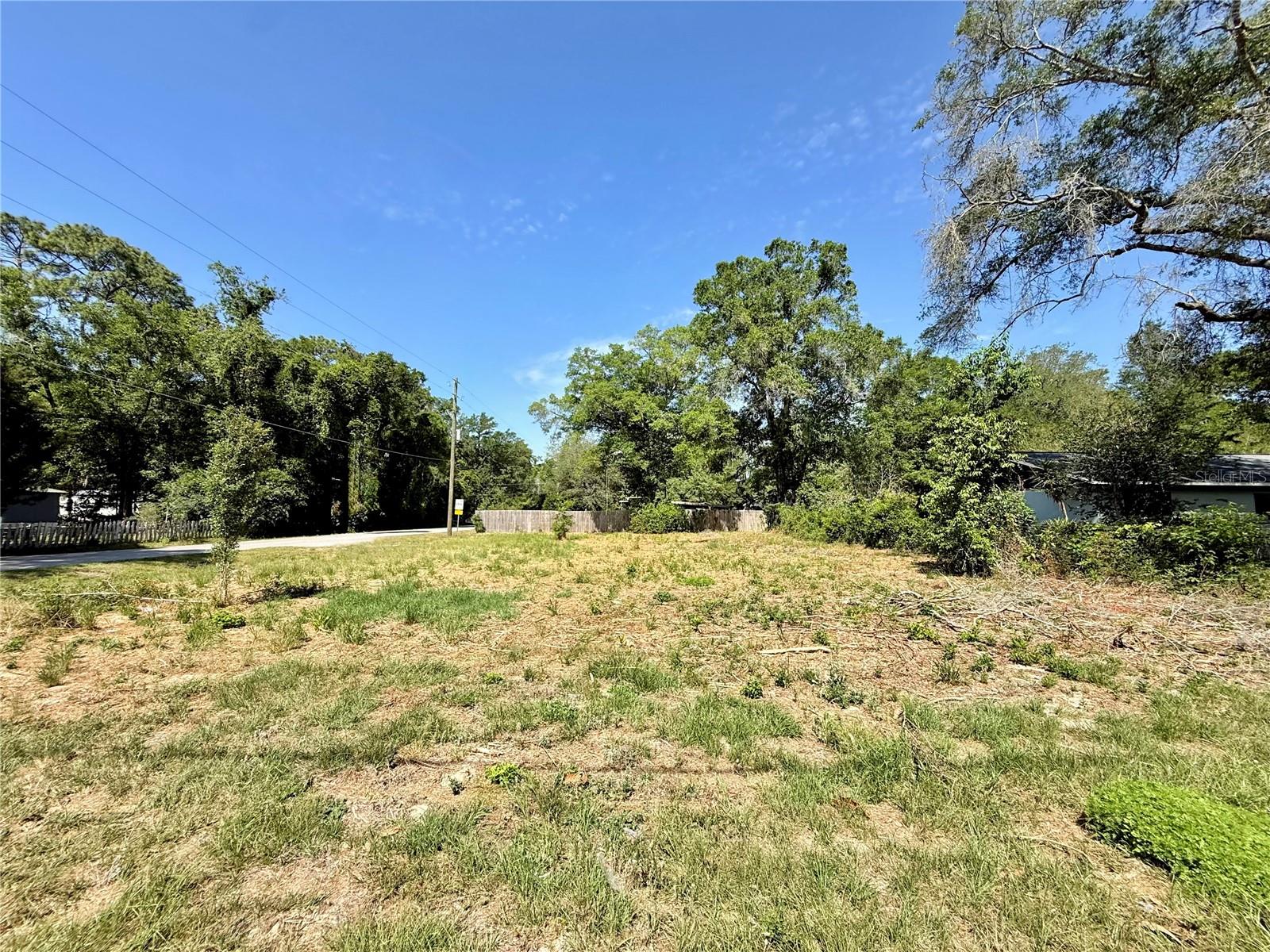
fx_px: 514
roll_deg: -0.4
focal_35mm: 14
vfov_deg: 85.7
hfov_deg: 102.1
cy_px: 476
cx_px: 635
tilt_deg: +8.6
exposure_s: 1/1125
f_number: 2.2
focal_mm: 2.22
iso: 50
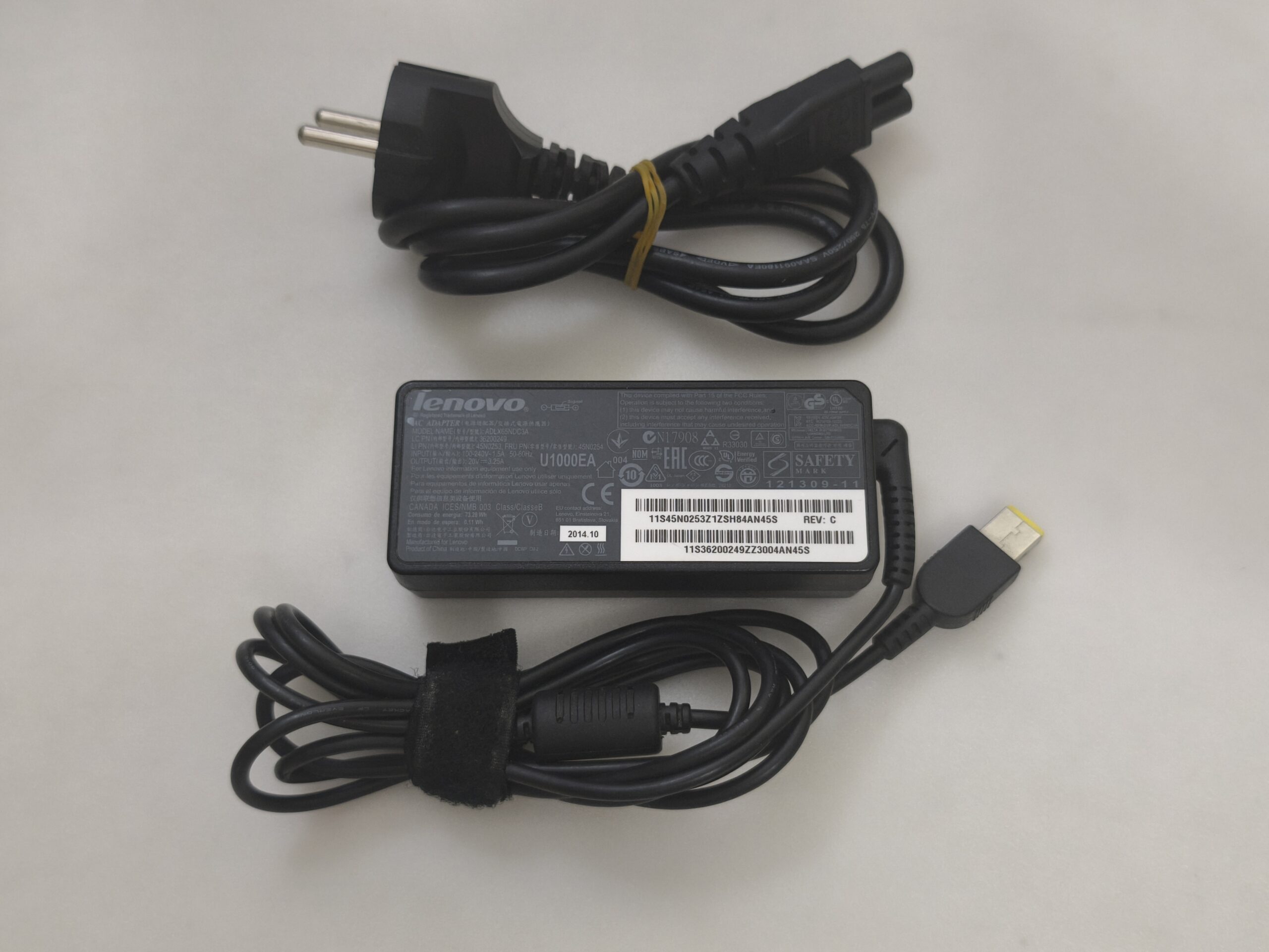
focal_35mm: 35
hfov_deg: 52.6
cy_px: 476
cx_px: 634
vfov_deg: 40.7
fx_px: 1283
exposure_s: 1/50
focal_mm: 6.57
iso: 400
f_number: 1.6
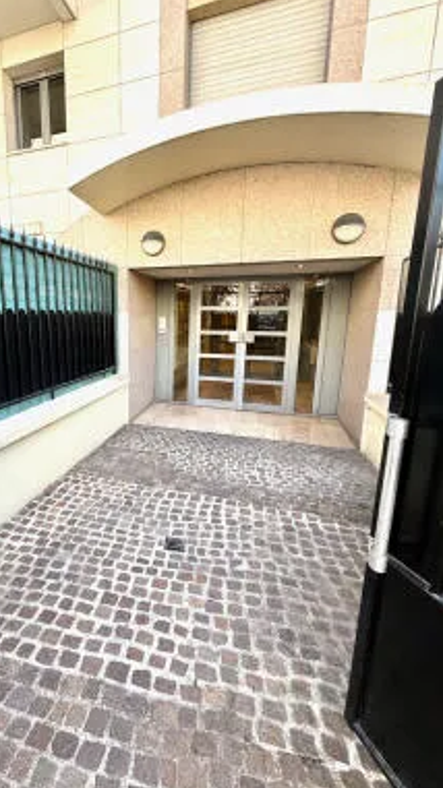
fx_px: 334
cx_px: 135
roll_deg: +0.7
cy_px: 381
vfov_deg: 99.4
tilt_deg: -13.8
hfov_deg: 64.6
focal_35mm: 16
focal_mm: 2.22
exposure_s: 1/145
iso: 50
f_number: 2.2
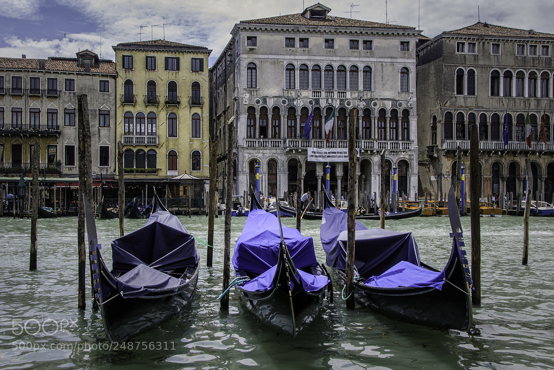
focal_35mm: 37
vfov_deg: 35.9
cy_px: 184
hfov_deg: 51.9
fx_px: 569
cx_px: 275
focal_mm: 24
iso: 200
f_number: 9
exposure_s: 1/400
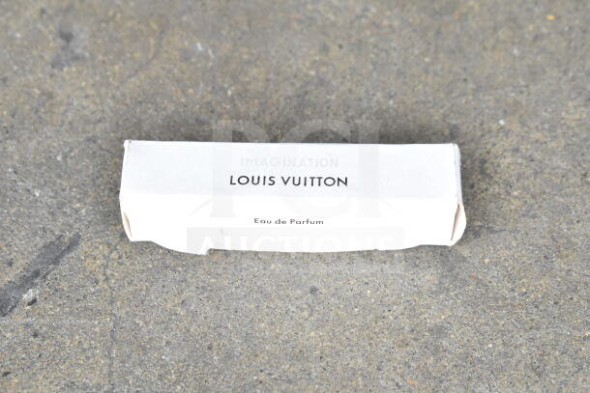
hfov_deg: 24.6
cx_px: 295
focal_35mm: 82
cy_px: 196
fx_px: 1352
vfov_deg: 16.6
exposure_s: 1/320
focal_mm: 55
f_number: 9
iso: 1600
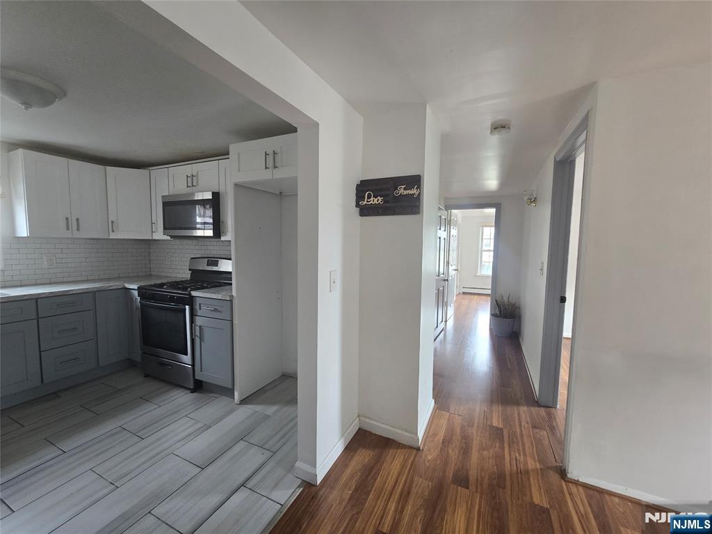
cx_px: 356
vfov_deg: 89.9
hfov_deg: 106.2
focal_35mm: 13
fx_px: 267
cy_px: 267
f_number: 2.2
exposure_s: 1/60
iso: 160
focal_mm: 2.2
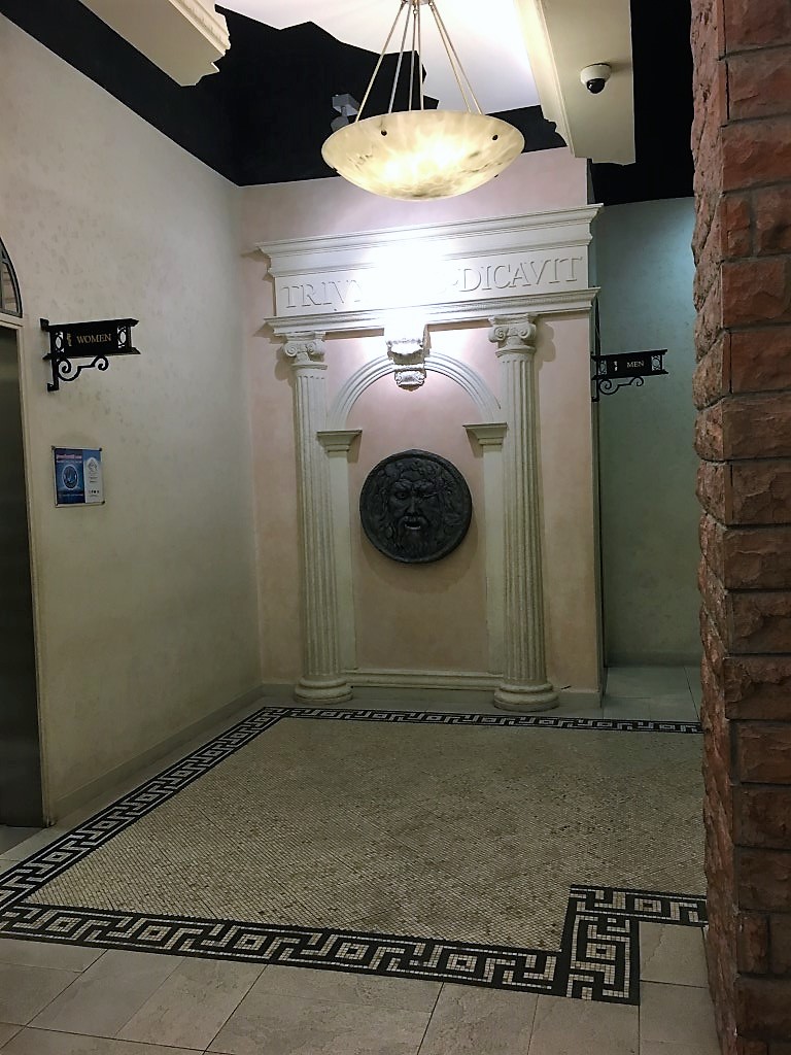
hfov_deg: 48.2
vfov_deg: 61.7
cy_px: 528
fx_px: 884
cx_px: 396
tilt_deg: -2.0
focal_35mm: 29
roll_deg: +3.0
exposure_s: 1/33
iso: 100
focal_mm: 4.15
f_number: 2.2
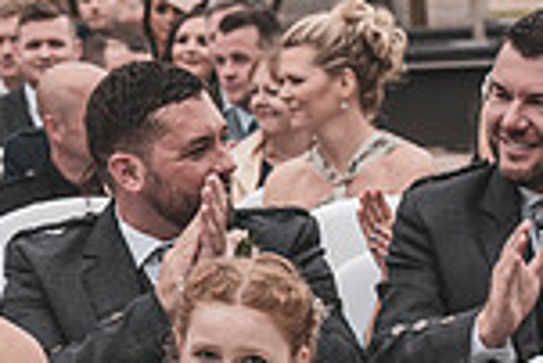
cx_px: -111
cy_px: 300
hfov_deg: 7.6
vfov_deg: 5.1
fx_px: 4046
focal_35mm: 268
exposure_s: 1/320
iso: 250
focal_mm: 70
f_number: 5.6
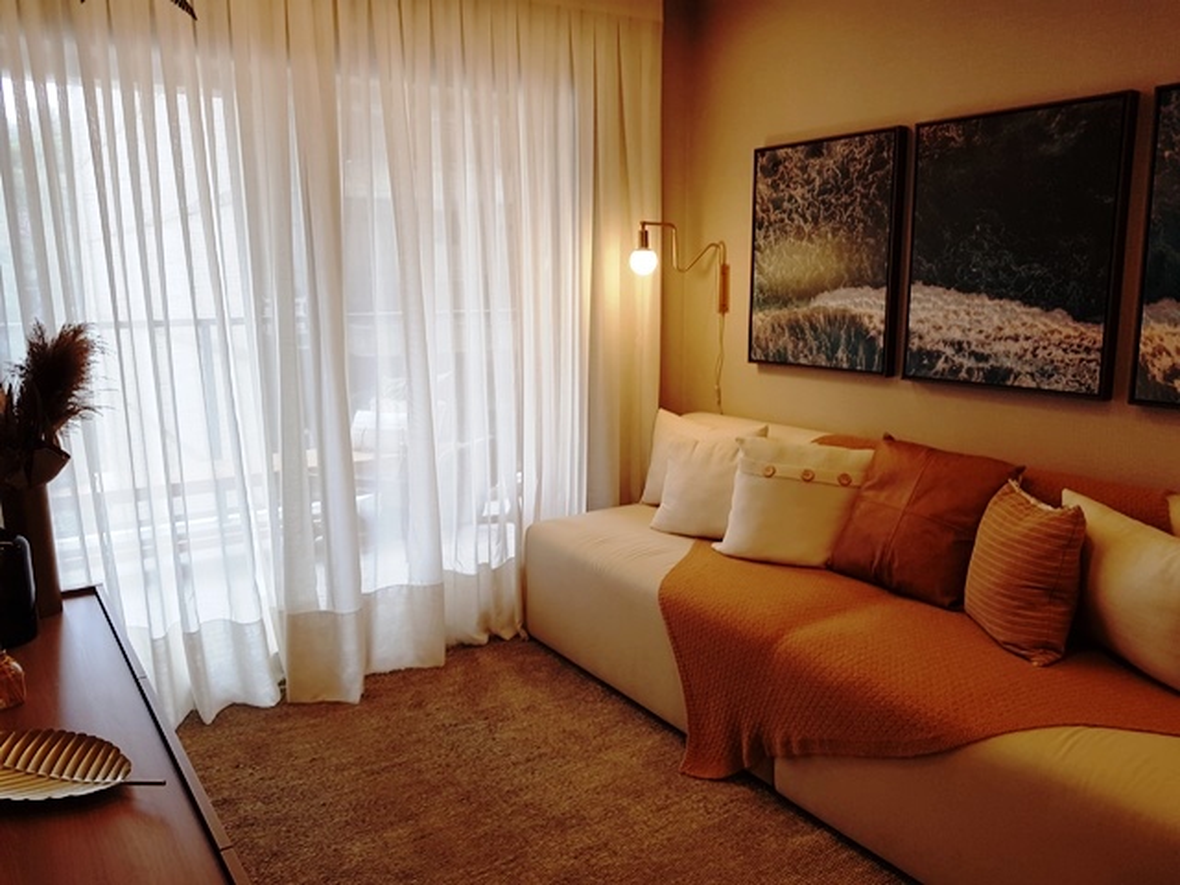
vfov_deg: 53.1
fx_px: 886
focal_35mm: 26
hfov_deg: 67.3
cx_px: 590
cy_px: 442
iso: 50
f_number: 1.7
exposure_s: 1/120
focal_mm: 4.2
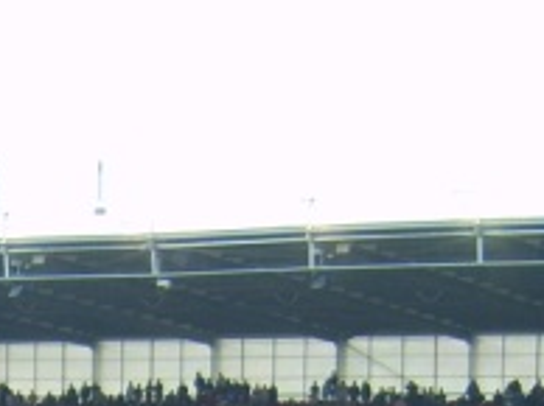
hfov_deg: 10.4
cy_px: 1022
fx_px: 2904
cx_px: -261
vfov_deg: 7.4
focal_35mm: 185
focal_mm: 7.4
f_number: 2.8
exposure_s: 1/125
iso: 50
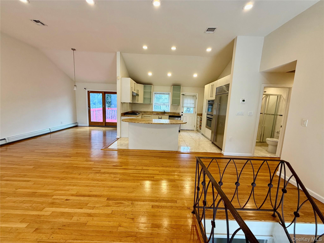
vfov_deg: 85.7
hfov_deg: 102.1
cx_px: 162
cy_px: 122
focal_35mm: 14
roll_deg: -2.1
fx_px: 131
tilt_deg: -7.9
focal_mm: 2.22
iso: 160
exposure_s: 1/120
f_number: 2.2
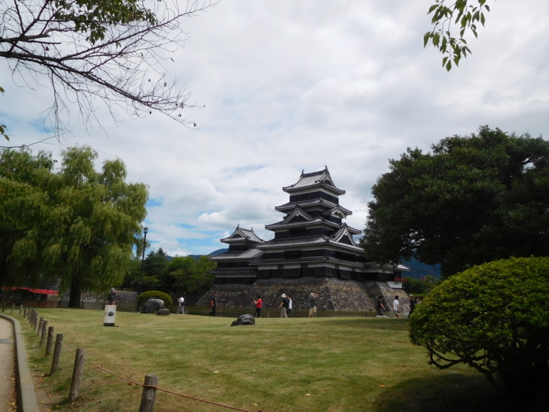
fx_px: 396
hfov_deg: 69.4
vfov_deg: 54.9
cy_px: 206
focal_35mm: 25
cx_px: 274
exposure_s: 1/640
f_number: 6.8
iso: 125
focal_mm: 4.5
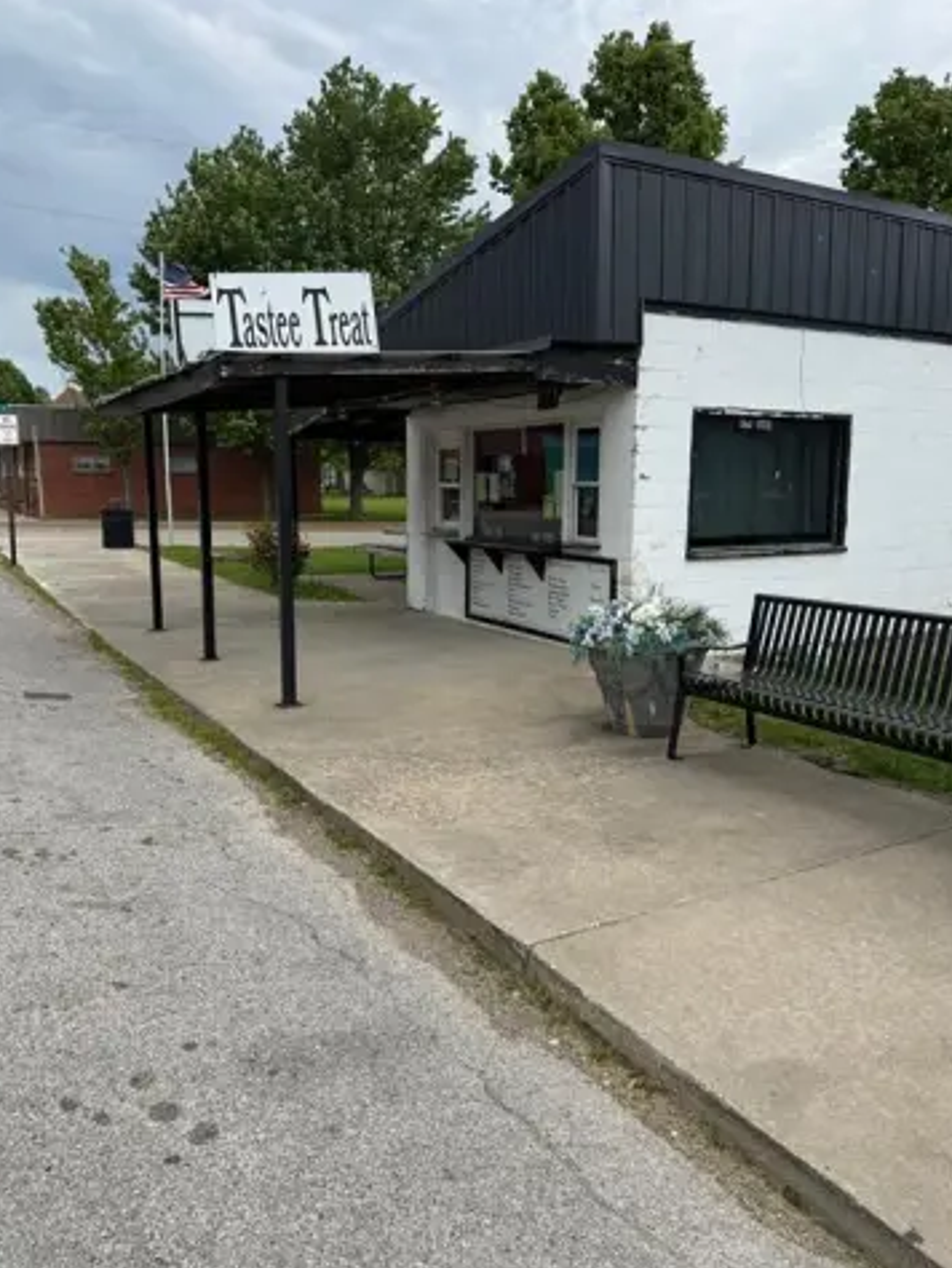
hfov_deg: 51.4
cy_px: 614
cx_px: 484
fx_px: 989
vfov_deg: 65.3
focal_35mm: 27
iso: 80
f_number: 1.78
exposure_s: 1/3425
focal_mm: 6.76
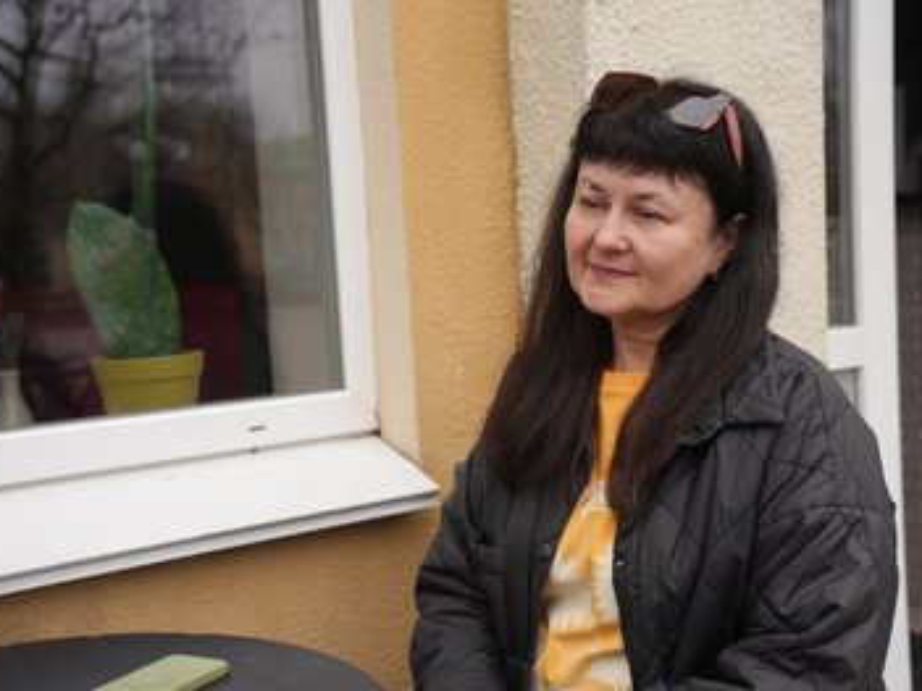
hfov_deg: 41.2
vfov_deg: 31.5
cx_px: 486
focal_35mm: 46
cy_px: 348
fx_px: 1225
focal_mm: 42
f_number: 4
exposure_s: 1/250
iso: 80
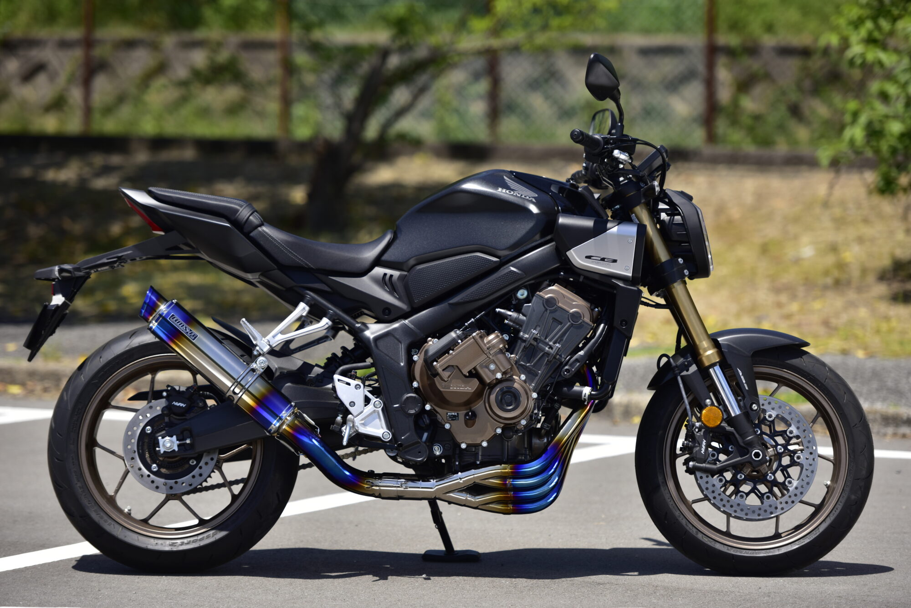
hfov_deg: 13.7
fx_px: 3797
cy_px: 304
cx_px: 456
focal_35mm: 150
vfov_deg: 9.2
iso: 100
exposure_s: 1/2000
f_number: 2.8
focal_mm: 150
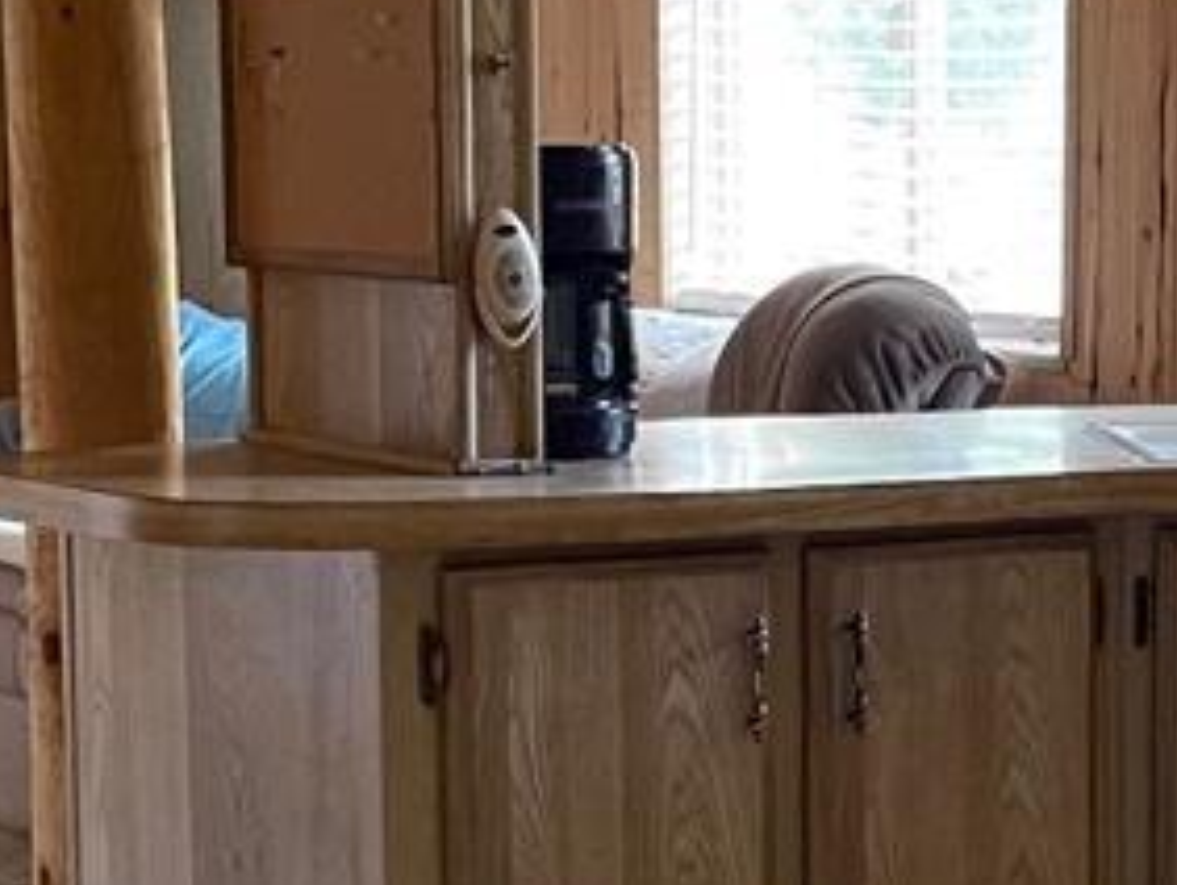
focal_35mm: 118
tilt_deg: -9.0
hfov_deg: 16.4
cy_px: 676
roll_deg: -1.1
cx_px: 1081
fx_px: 4016
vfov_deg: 12.5
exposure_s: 1/60
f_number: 1.6
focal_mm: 5.1
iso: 400
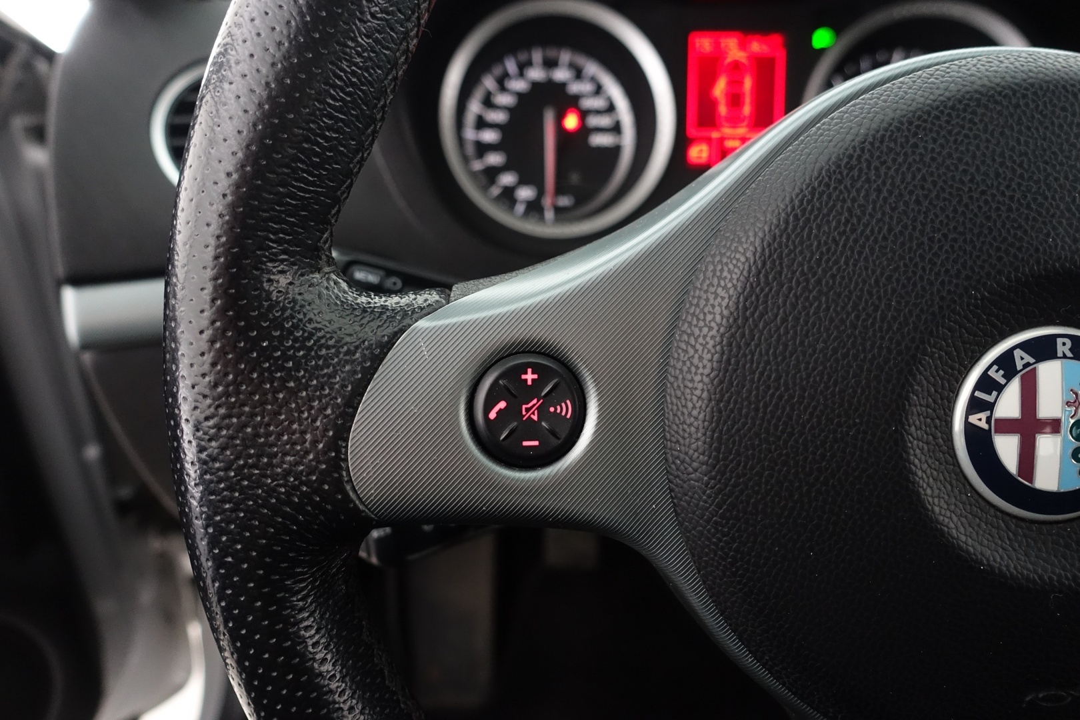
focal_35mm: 24
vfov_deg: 53.1
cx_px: 540
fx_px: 720
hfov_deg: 73.7
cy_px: 360
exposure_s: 1/25
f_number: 2.5
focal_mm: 8.8
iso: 1000
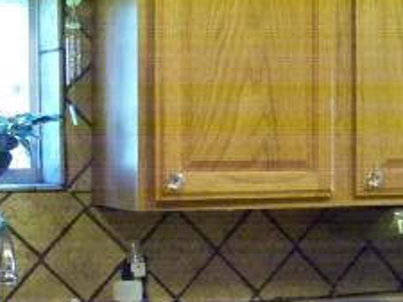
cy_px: 211
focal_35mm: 94
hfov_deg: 20.8
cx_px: 134
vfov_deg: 15.7
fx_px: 1095
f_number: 2.8
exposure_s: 1/30
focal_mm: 5.85
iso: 1250
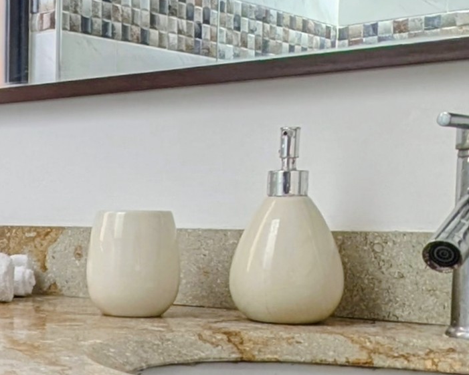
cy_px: 278
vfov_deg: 22.9
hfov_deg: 24.0
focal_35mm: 66
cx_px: -191
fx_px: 916
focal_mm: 2.23
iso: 34
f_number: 1.95
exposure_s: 1/476
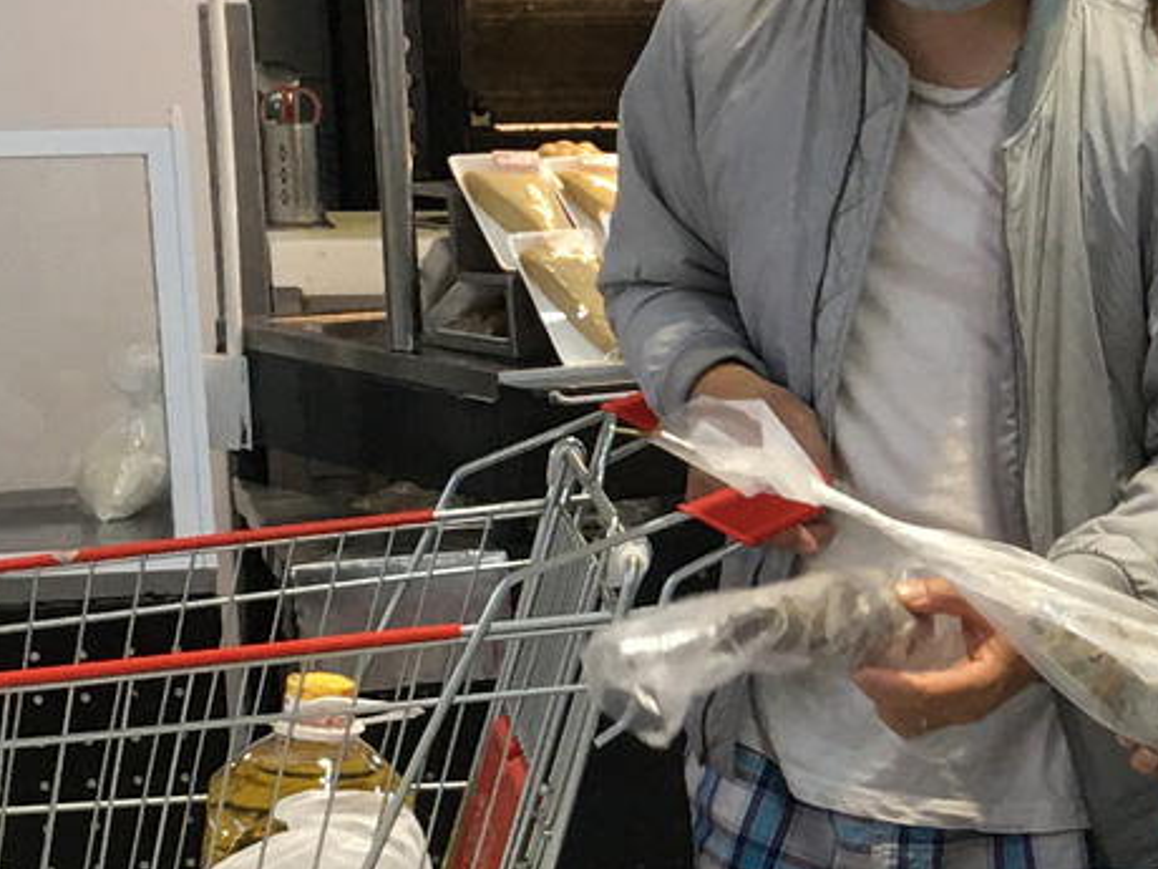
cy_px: 751
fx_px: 4215
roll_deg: -0.2
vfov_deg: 11.7
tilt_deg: -10.1
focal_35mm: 126
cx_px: 1611
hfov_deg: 14.8
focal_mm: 4.15
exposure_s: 1/33
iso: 50
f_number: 2.2
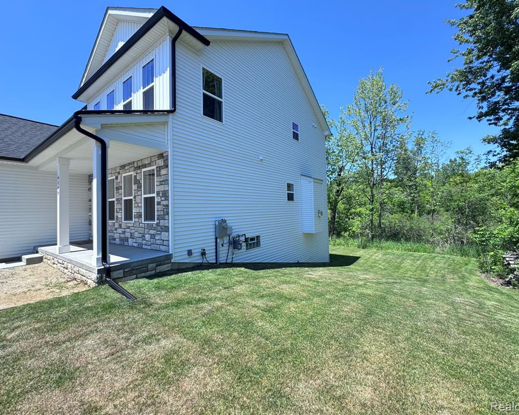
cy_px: 202
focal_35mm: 15
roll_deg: +2.1
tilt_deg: +1.7
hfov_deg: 96.8
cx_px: 262
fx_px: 230
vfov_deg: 84.0
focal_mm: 2.22
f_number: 2.2
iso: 50
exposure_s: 1/675
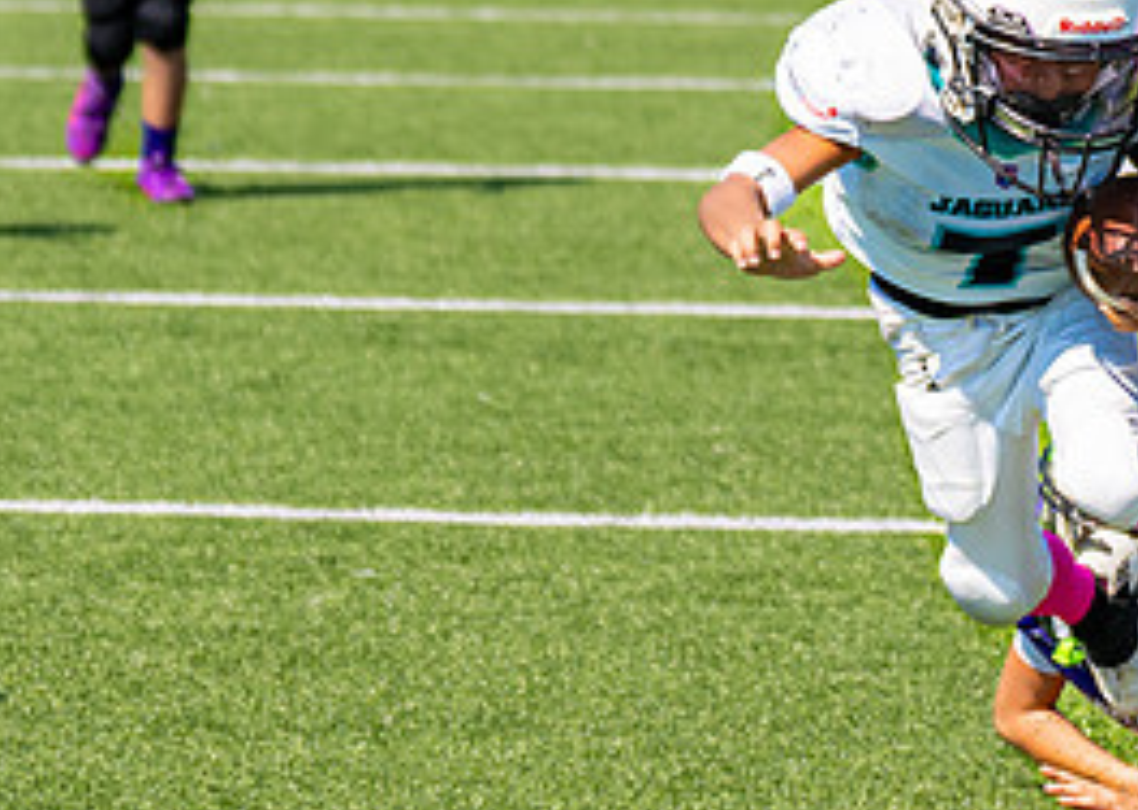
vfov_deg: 4.2
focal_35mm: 340
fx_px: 10978
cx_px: 1042
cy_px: -37
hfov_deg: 5.9
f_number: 2.8
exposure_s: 1/2000
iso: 100
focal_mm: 70
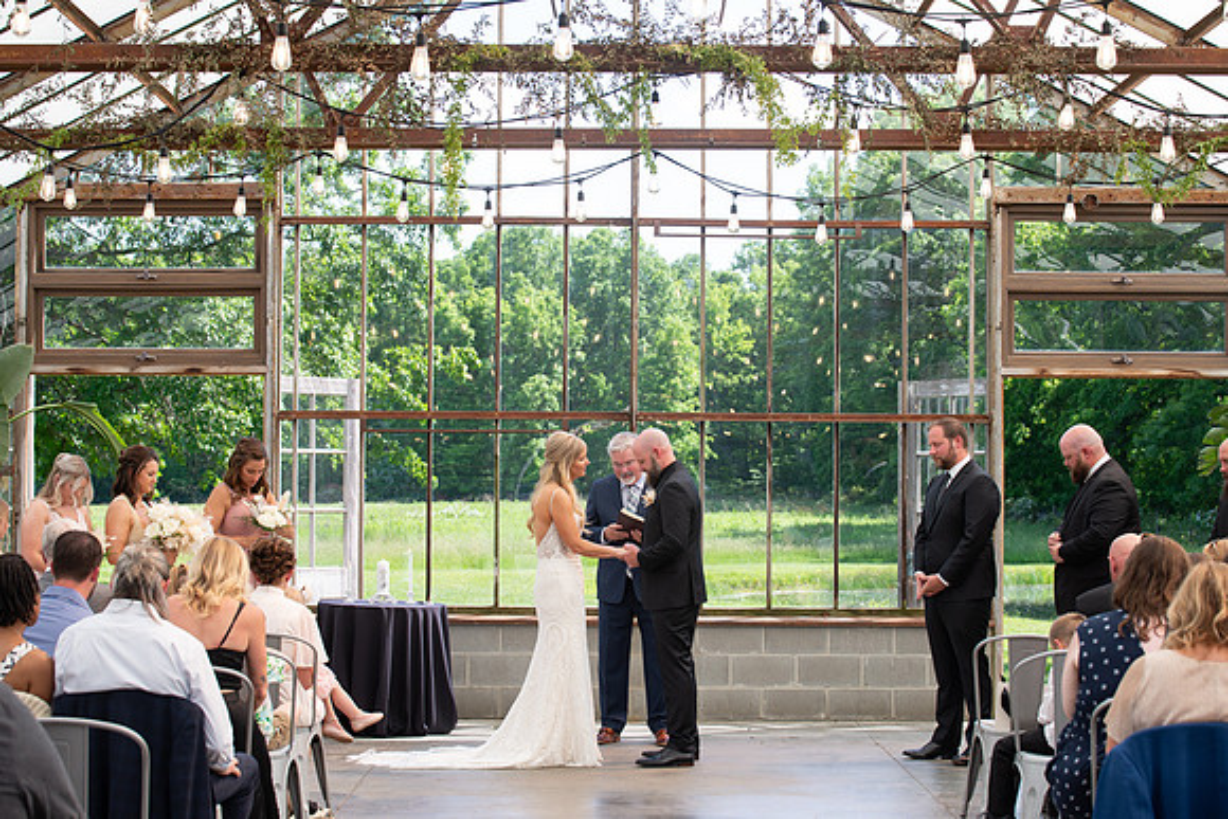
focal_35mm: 72
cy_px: 410
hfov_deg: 28.0
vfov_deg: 18.9
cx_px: 602
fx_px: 2465
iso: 160
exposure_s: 1/250
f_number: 5.6
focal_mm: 70
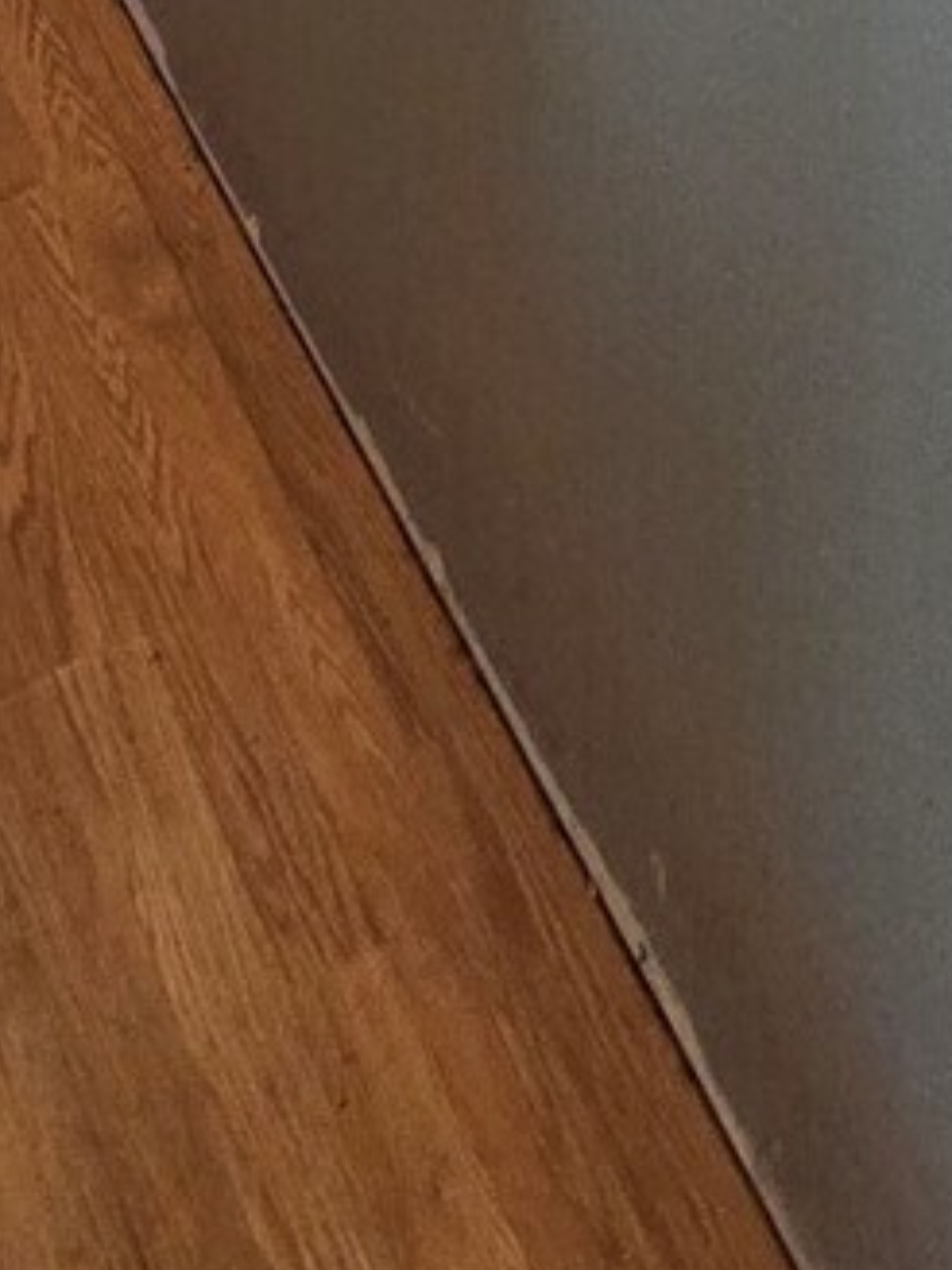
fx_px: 2090
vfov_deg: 17.3
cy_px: -1498
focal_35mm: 57
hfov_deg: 25.6
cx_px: 530
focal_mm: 2.2
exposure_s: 1/60
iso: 400
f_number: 2.2
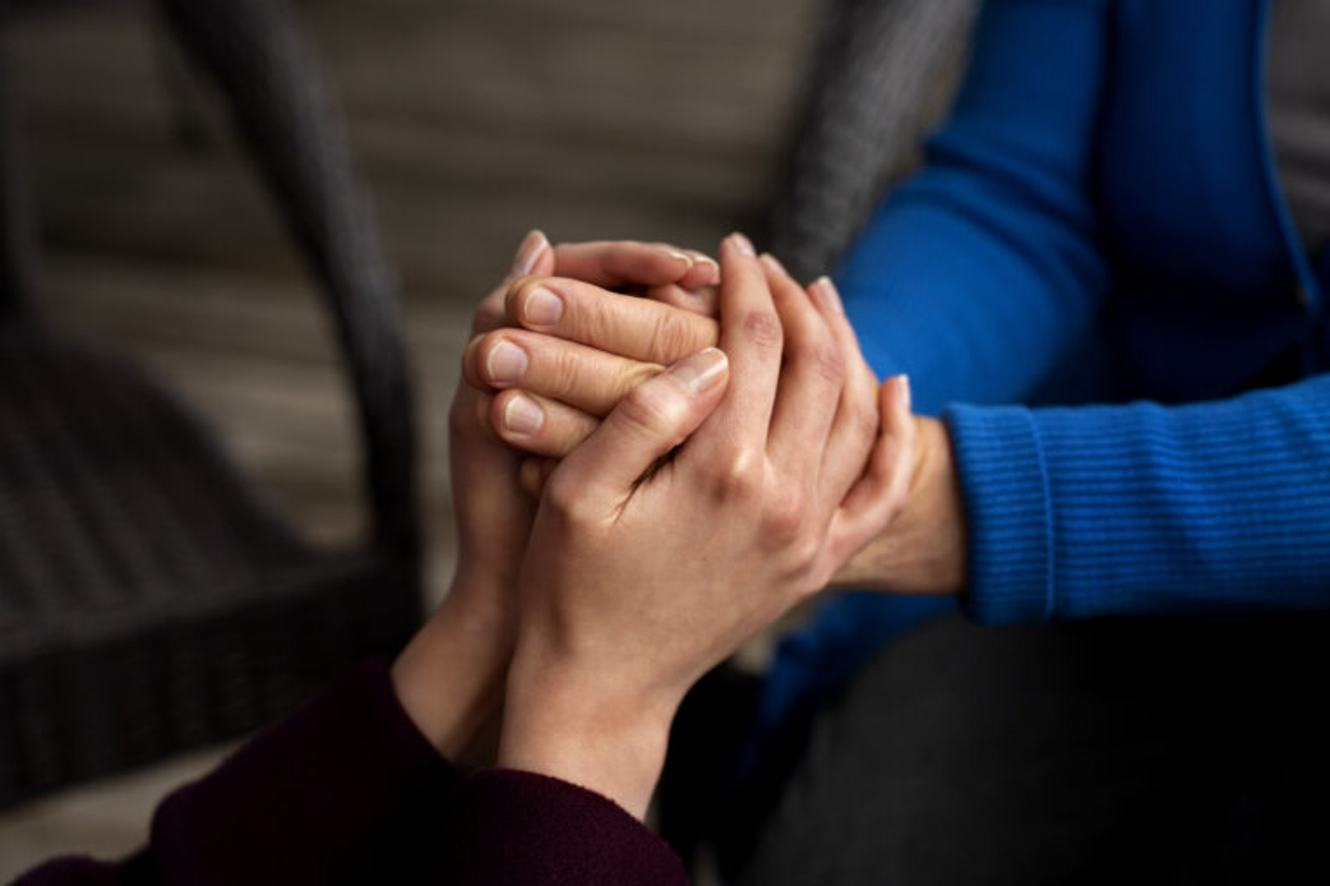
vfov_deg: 27.0
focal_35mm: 50
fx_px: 1847
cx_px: 665
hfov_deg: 39.6
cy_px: 443
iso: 800
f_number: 2.8
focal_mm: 50
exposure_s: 1/320
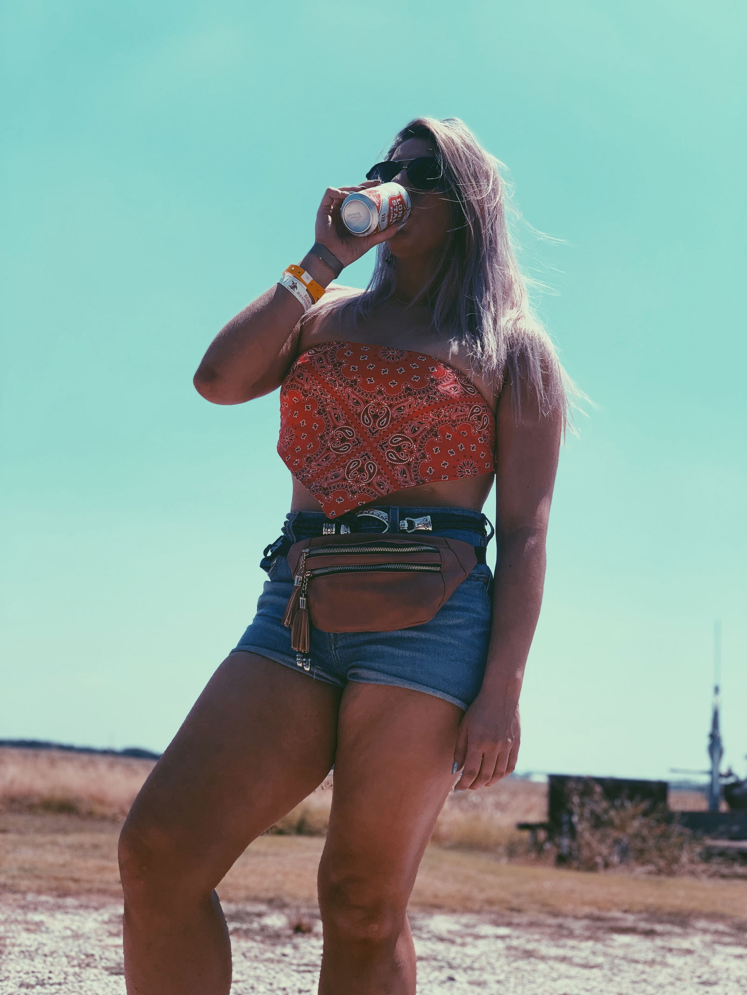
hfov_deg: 28.0
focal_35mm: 52
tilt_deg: +10.1
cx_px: 374
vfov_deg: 36.8
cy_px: 498
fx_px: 1496
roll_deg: -3.3
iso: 16
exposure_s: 1/1597
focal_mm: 6
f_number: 2.4
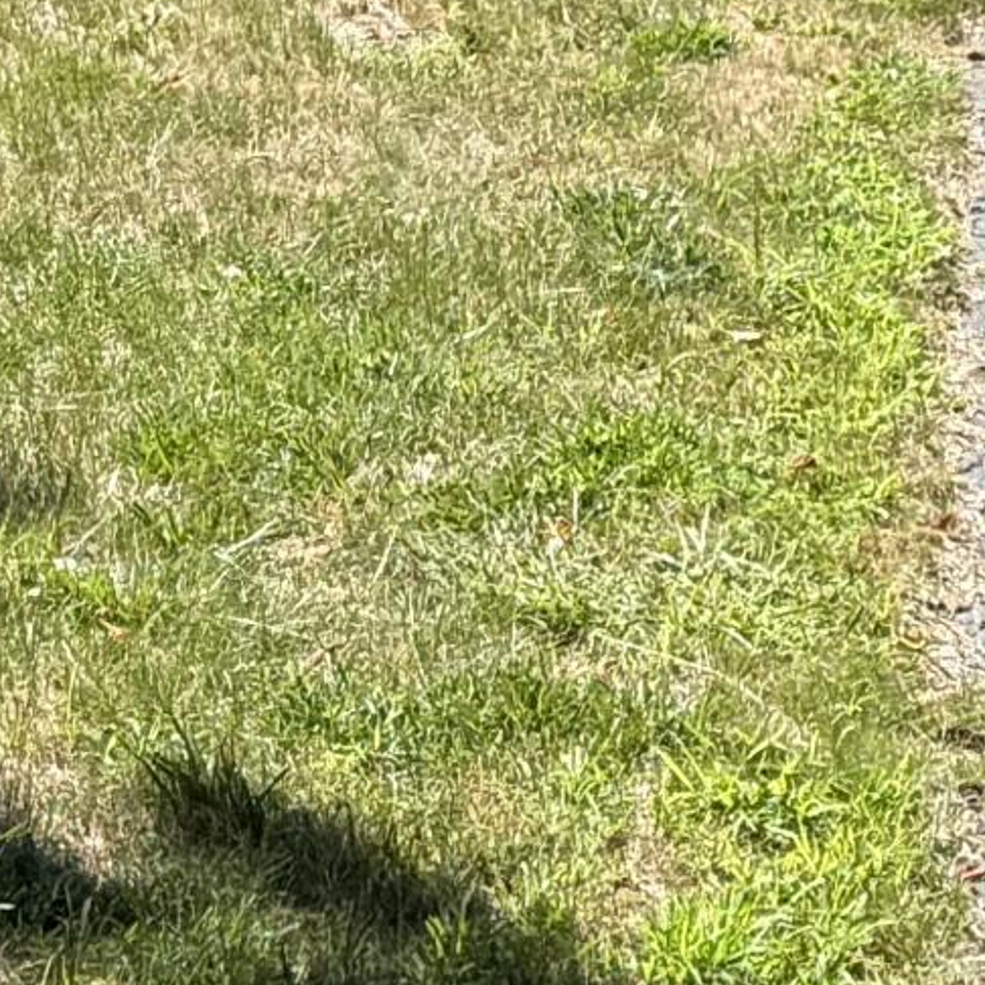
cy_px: -896
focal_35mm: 191
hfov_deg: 9.1
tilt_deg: +5.6
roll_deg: +0.5
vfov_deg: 8.7
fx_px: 6149
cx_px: 158
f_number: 1.78
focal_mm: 6.76
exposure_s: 1/2370
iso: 80
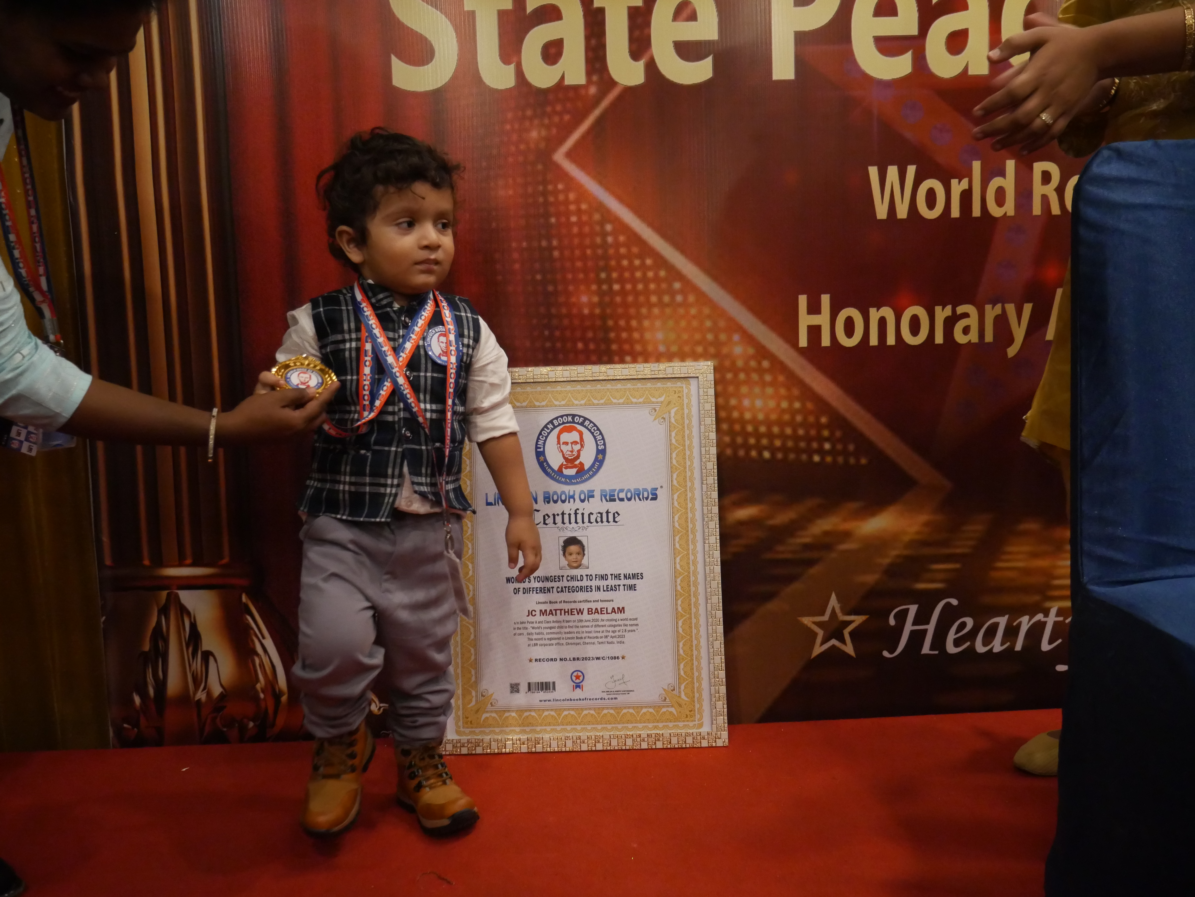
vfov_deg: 46.8
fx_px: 1036
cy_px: 448
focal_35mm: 30
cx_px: 598
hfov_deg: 59.9
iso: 2500
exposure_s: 1/60
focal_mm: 15
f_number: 3.6
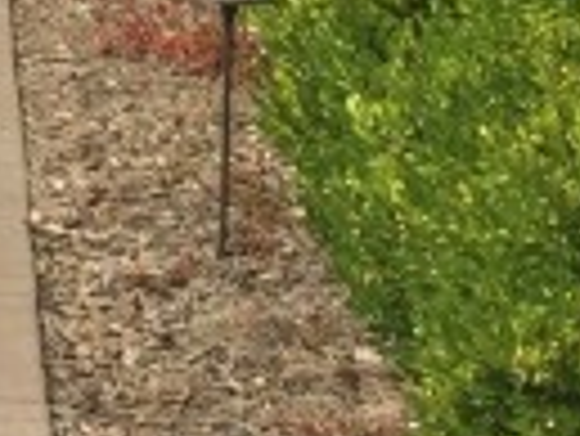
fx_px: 3857
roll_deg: -1.1
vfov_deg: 6.0
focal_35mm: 230
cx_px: -297
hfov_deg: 8.4
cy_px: -872
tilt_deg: +1.7
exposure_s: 1/1520
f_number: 2.2
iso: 32
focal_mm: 4.15
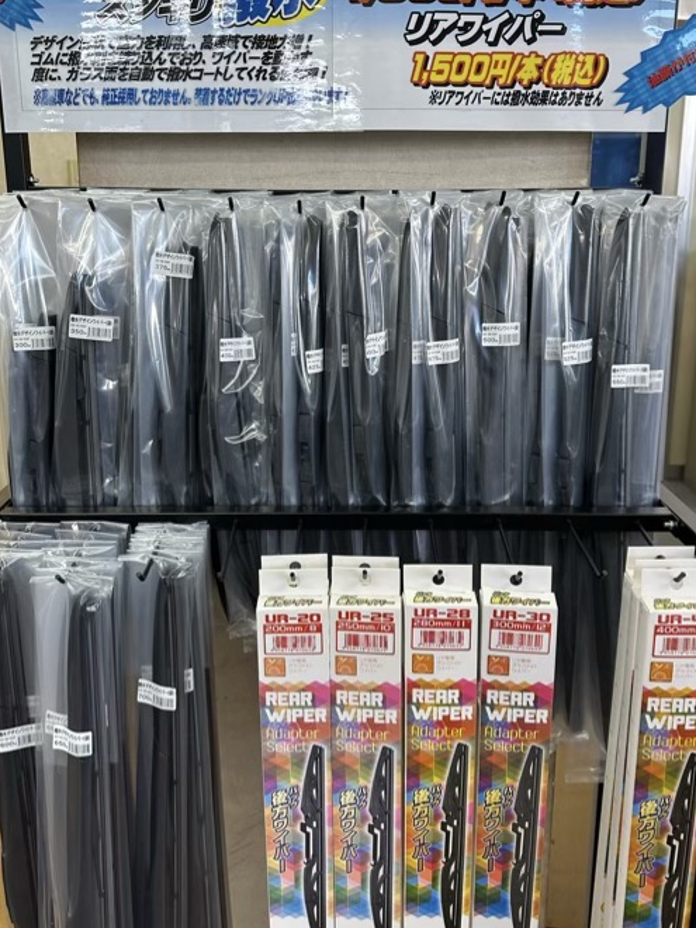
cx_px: 342
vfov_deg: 58.2
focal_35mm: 31
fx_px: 831
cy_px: 407
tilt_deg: -13.7
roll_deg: -0.7
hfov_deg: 45.4
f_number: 1.78
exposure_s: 1/100
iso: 160
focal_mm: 6.86
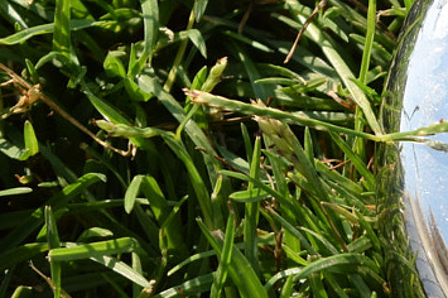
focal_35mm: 372
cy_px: -10
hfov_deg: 5.4
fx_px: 4628
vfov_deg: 3.7
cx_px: 856
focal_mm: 55
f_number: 8
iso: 200
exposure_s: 1/640
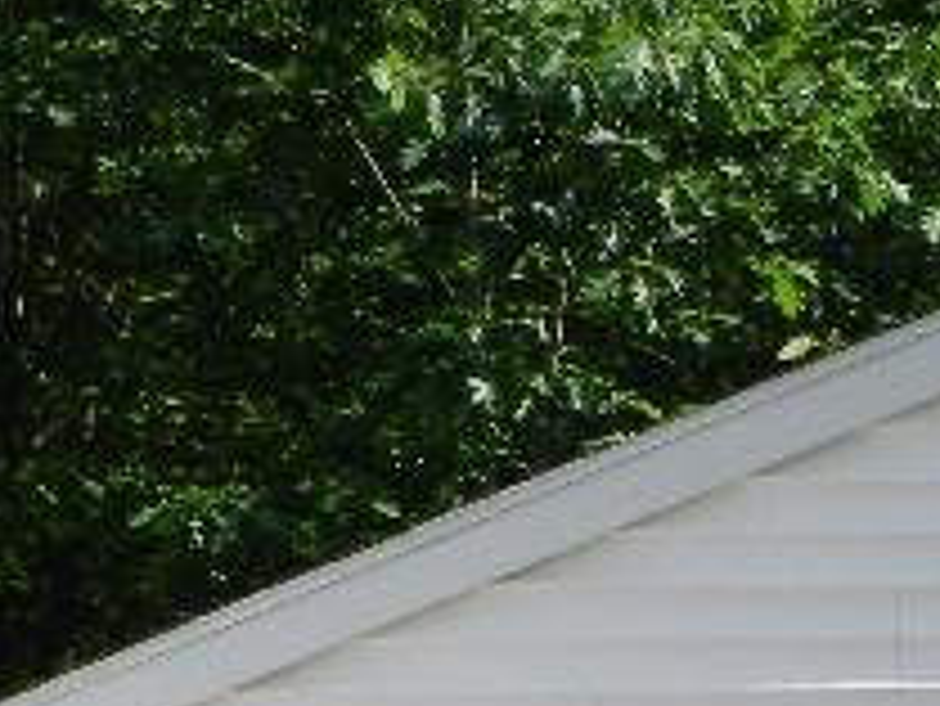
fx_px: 11167
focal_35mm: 411
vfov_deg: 3.6
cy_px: 1421
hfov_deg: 4.8
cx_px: 1322
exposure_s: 1/800
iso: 160
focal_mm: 14.9
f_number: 4.4
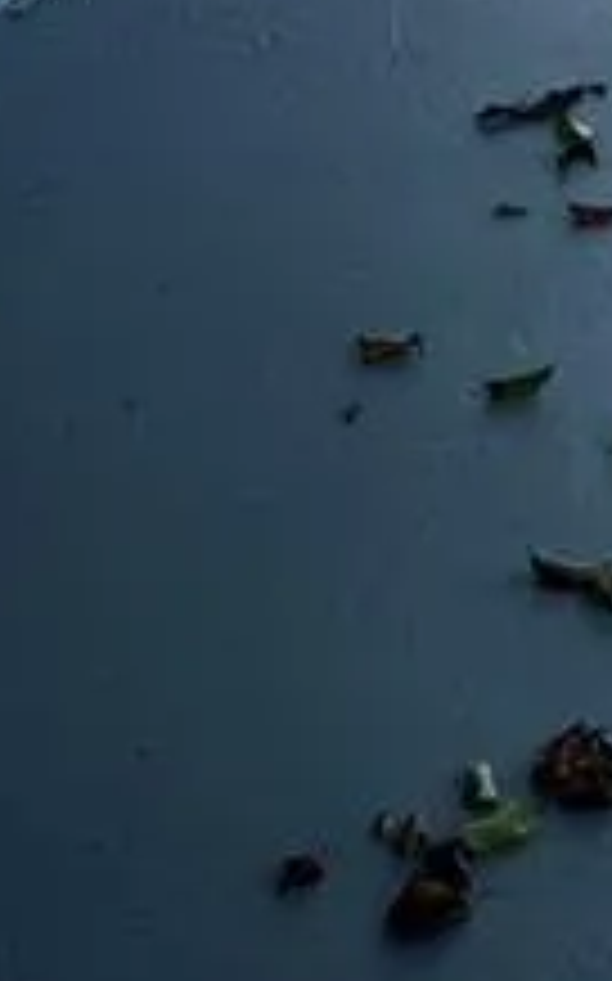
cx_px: 1508
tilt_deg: -9.0
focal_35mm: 152
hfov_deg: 7.9
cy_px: -1148
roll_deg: +1.0
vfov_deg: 11.9
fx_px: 4062
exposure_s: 1/2404
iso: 50
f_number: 1.5
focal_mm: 5.7
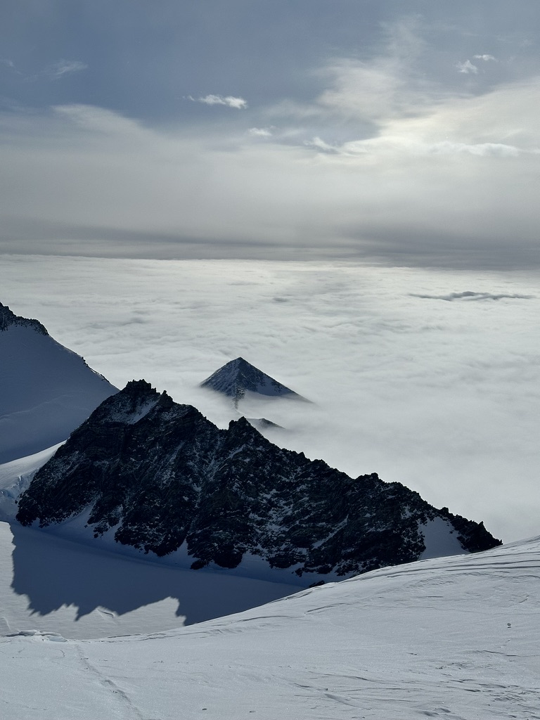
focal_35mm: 48
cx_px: 270
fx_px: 998
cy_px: 360
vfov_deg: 39.7
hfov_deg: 30.3
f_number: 1.78
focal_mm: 6.86
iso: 50
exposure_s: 1/29412
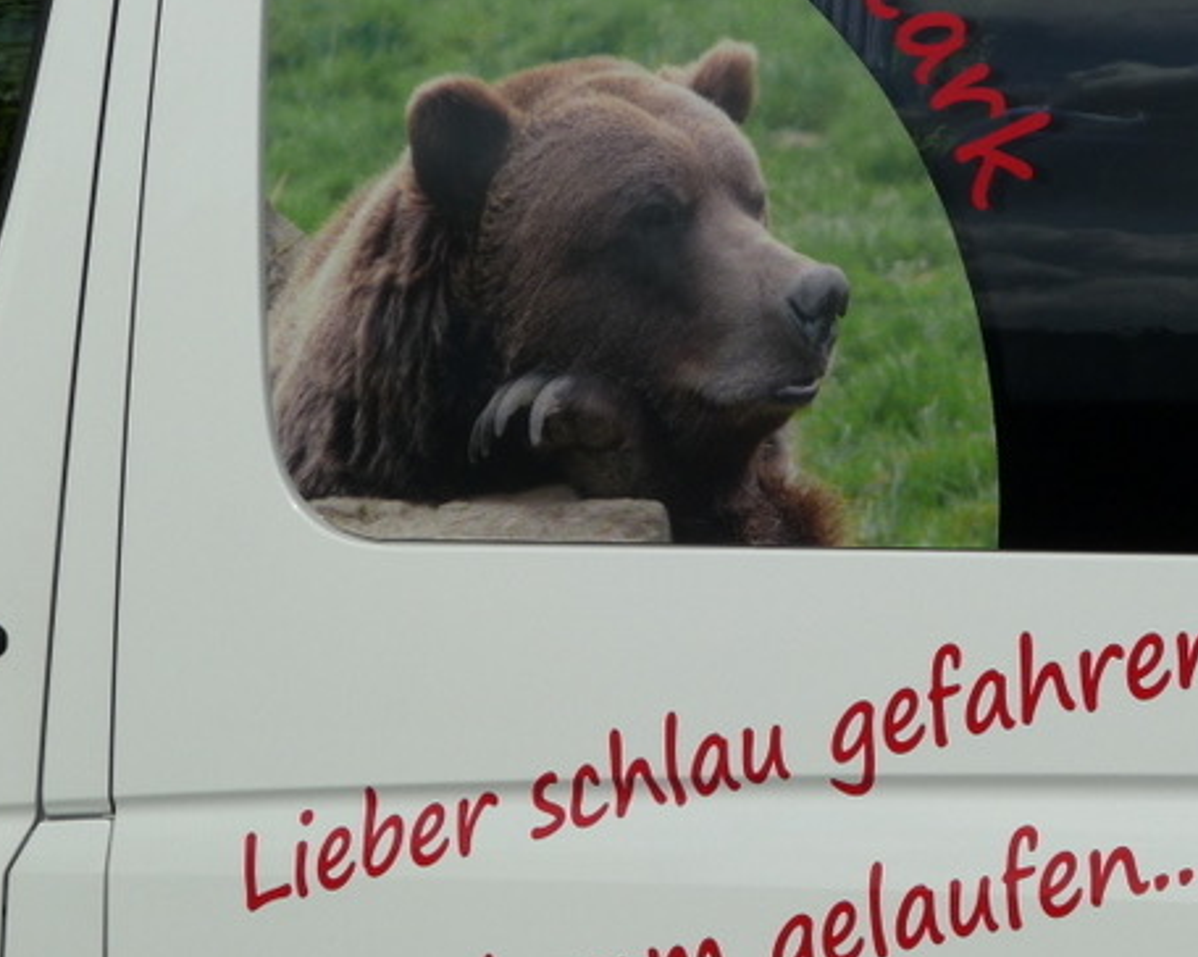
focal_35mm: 252
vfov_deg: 6.1
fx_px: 8927
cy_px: 452
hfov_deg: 7.7
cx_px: 675
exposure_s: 1/320
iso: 100
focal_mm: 25.2
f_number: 11
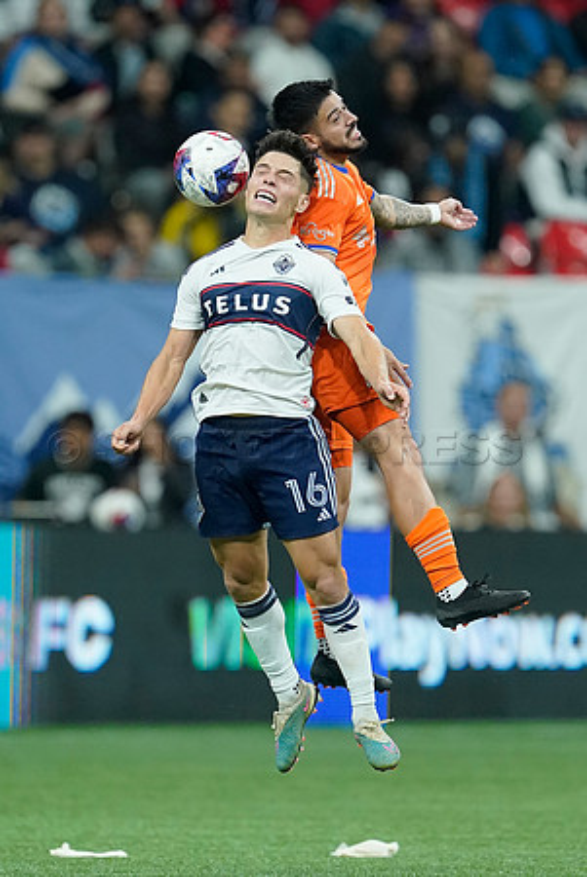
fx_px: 14640
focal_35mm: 600
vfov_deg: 3.4
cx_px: 294
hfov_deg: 2.3
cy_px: 438
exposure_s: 1/1600
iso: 6400
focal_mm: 600
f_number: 4.5
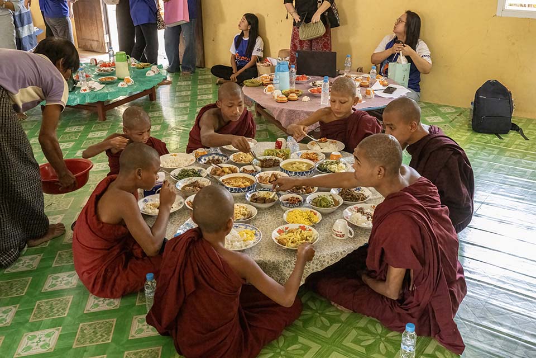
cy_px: 179
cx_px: 268
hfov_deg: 51.9
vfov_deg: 35.9
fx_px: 551
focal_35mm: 37
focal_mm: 37
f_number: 7.1
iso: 14400
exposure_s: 1/200
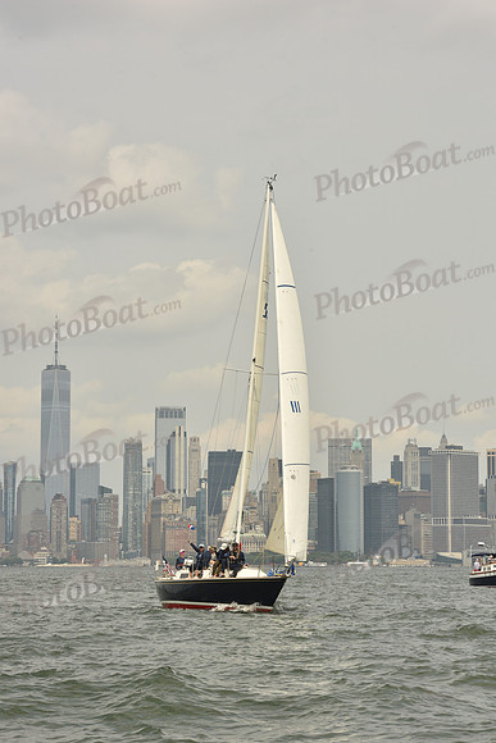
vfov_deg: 20.4
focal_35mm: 100
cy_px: 372
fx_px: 2065
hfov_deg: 13.7
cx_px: 248
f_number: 11
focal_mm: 100
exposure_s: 1/640
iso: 250
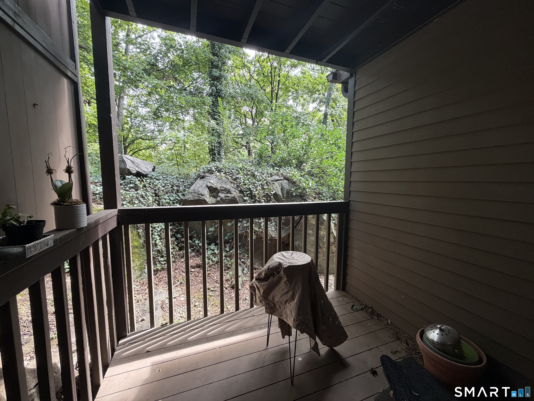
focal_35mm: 14
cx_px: 267
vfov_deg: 85.7
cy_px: 200
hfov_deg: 102.1
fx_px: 216
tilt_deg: -5.9
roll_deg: +0.0
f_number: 2.2
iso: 200
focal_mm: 2.22
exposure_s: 1/121
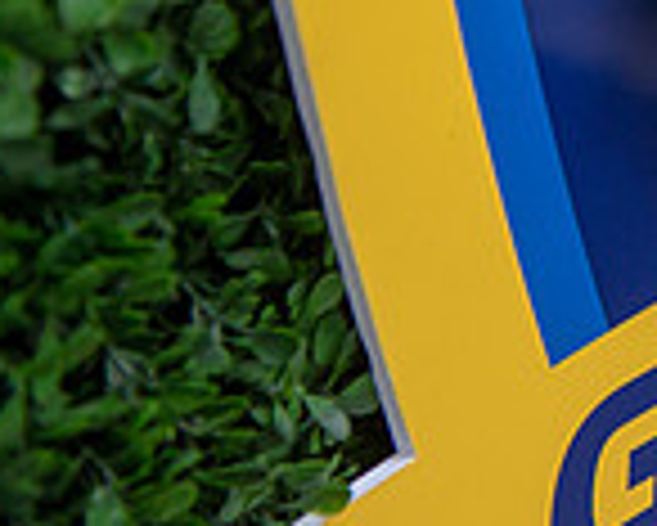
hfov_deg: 10.2
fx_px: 3483
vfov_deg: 8.5
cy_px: -142
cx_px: 1170
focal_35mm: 179
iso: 500
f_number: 3.5
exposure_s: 1/500
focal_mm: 48
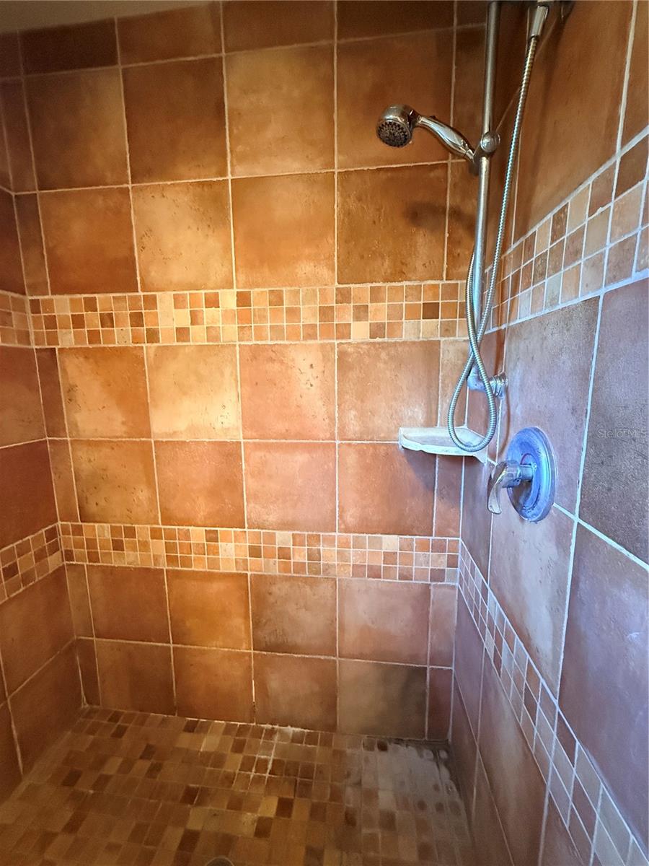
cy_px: 433
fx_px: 350
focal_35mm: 14
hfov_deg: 85.7
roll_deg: -0.2
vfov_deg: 102.1
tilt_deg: -8.6
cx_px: 324
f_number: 2.2
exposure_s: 1/60
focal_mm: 2.22
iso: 1250
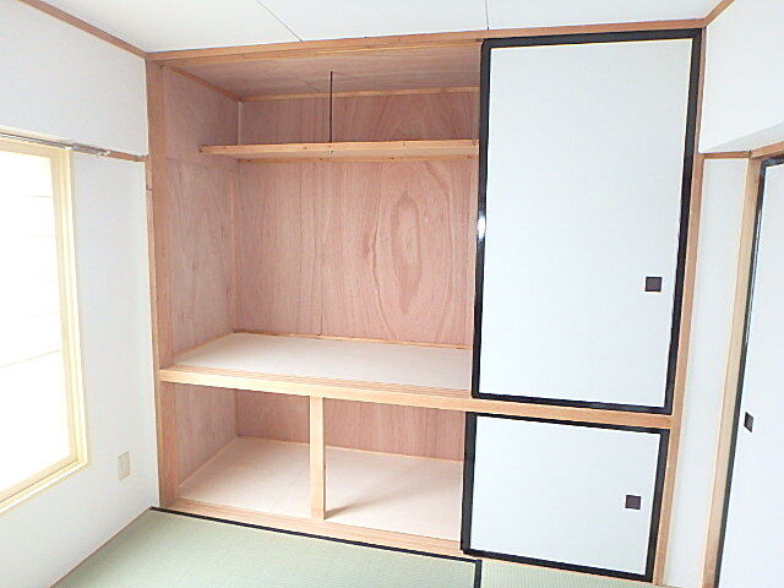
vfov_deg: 63.4
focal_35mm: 21
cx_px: 392
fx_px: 476
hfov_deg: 79.0
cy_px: 294
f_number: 3.5
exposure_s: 1/30
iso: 400
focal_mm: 3.7
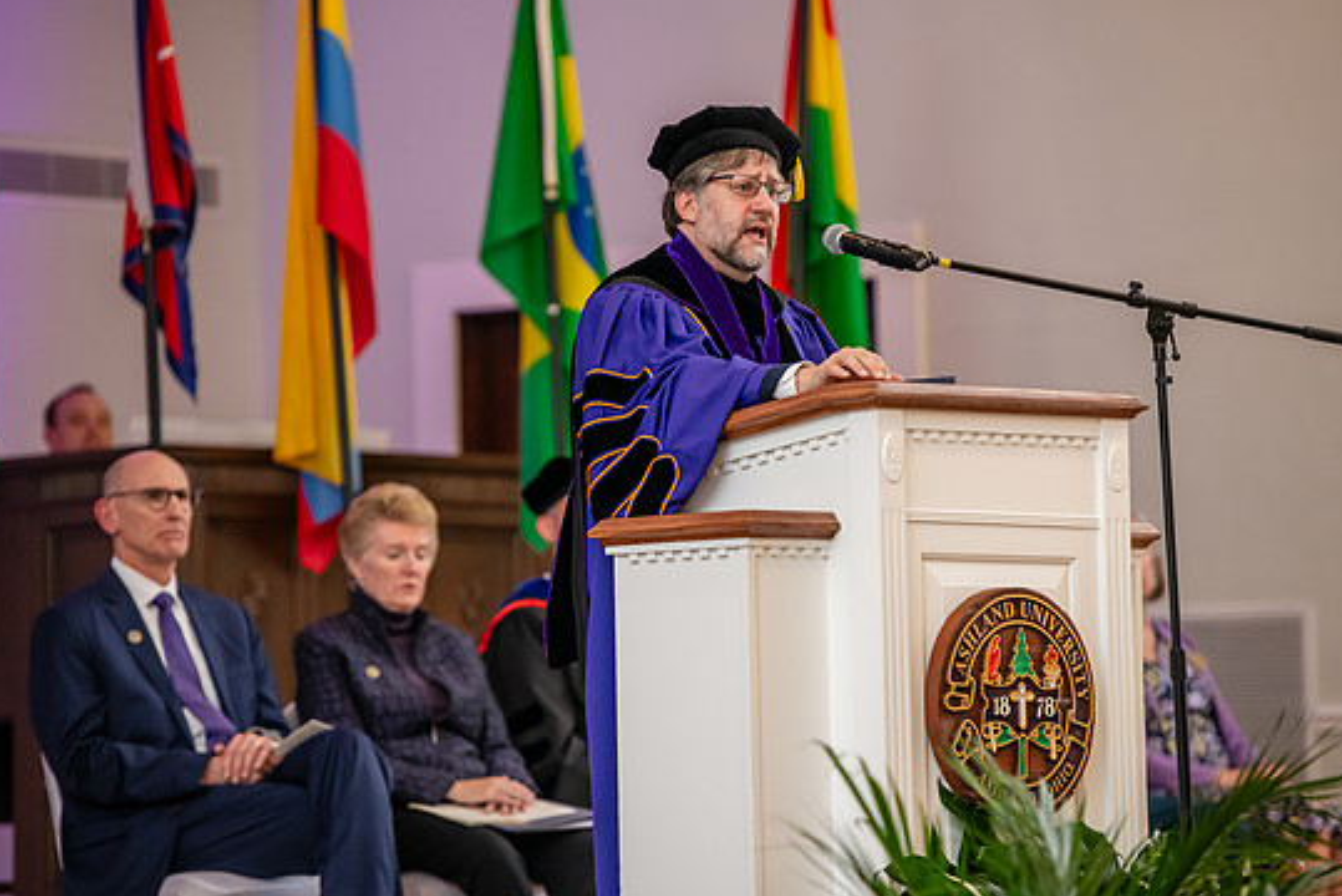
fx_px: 6825
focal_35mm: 183
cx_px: 707
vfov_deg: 7.5
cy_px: 442
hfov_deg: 11.2
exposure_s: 1/200
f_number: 3.2
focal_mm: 170
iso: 1600
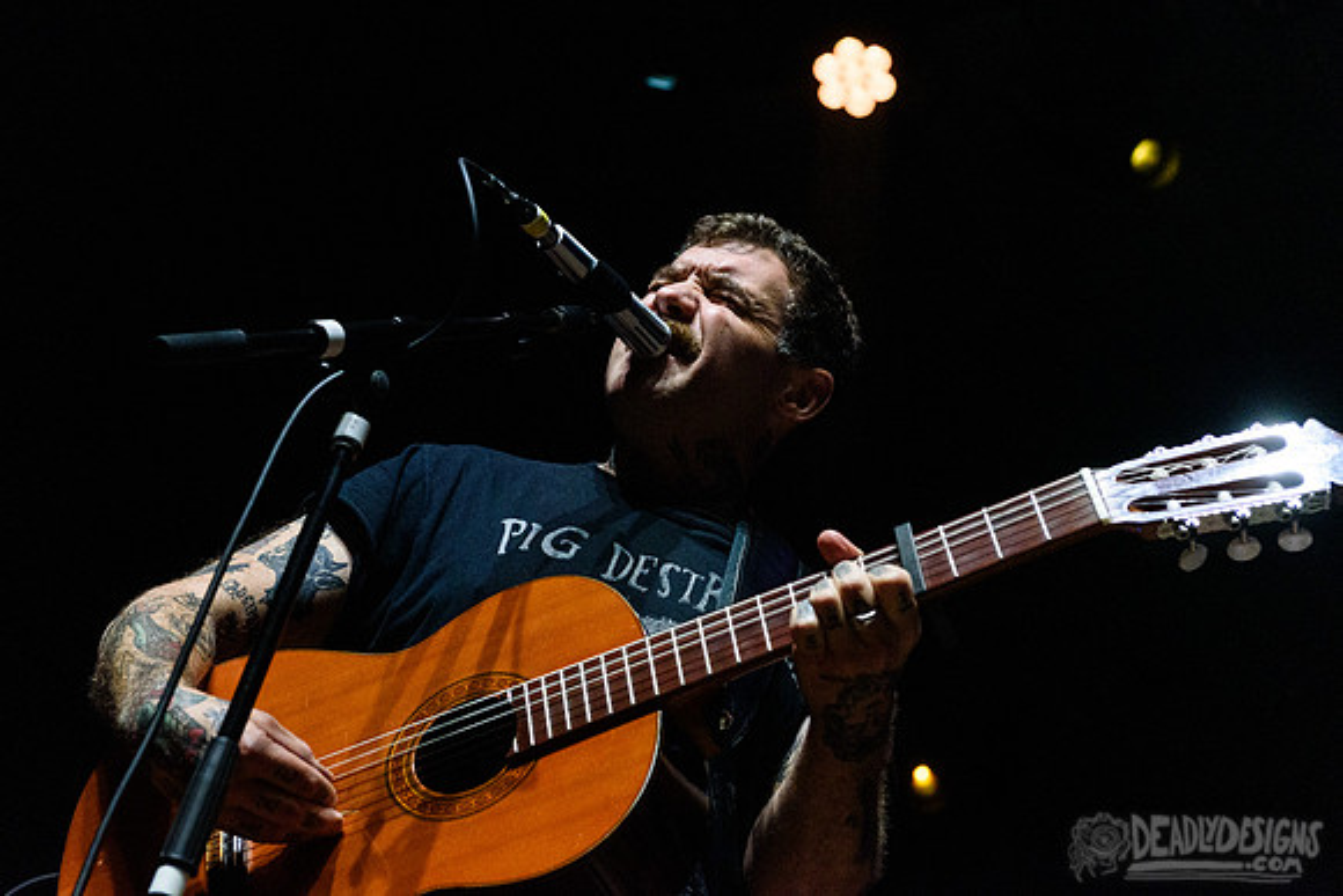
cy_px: 406
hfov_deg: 30.6
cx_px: 624
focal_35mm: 66
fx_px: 2451
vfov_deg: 20.7
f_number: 4
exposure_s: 1/125
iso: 6400
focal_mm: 60
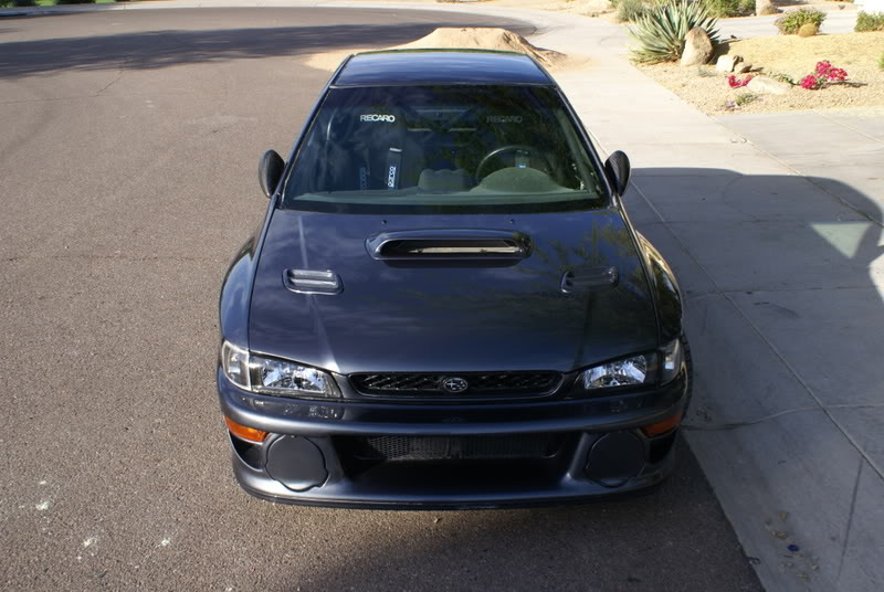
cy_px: 296
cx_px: 442
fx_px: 959
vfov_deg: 34.3
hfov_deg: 49.5
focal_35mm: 39
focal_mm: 26
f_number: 10
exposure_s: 1/80
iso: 100
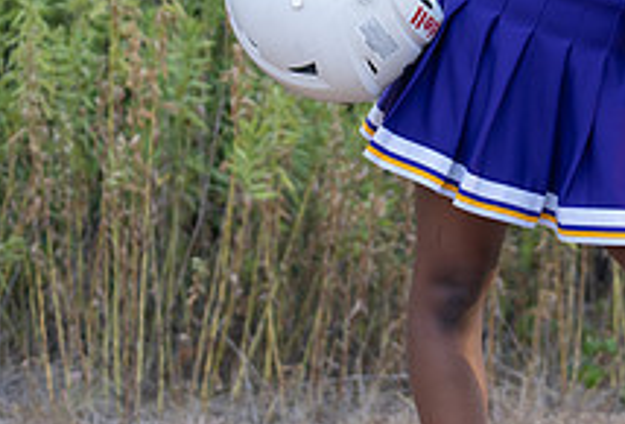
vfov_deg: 6.7
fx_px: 3594
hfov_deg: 9.9
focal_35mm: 206
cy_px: 93
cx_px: 542
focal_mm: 70
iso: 320
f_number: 2.8
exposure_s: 1/320
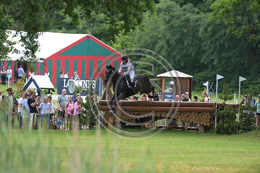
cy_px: 86
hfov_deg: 5.2
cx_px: 130
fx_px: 2889
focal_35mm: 400
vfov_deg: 3.4
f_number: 5.6
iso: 1400
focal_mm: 400
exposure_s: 1/1600
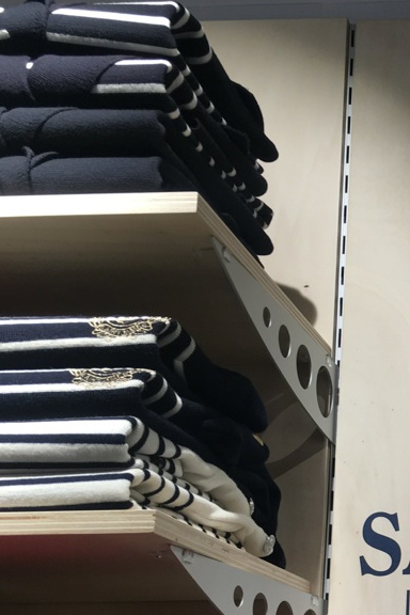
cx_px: 646
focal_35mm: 67
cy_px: 499
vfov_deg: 29.3
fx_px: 1144
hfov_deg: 17.8
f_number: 2.2
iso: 32
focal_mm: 4.15
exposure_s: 1/50
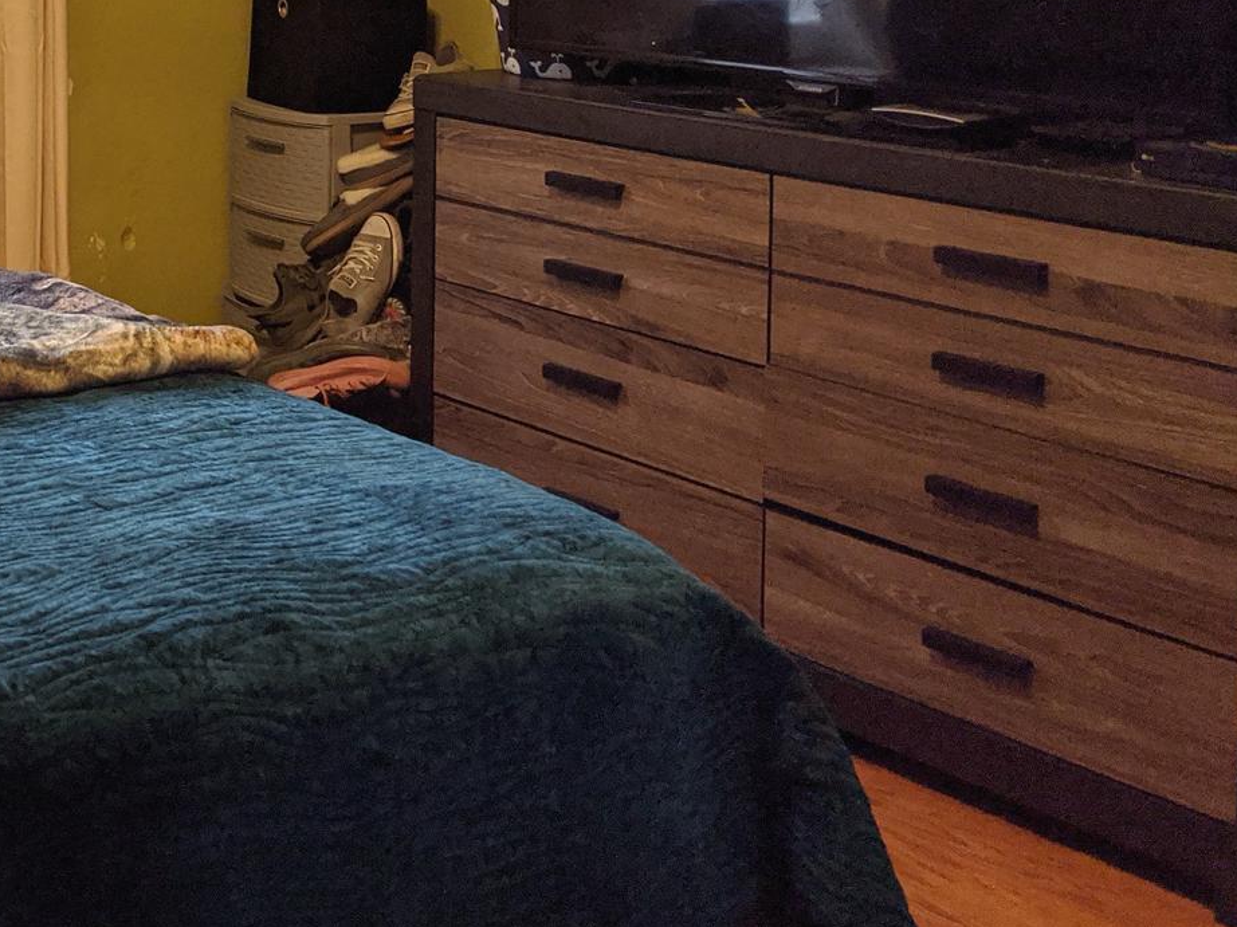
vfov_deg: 23.4
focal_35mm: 60
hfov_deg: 29.1
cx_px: -122
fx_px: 2144
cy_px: 9
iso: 99
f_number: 1.73
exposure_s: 1/120
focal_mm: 4.38
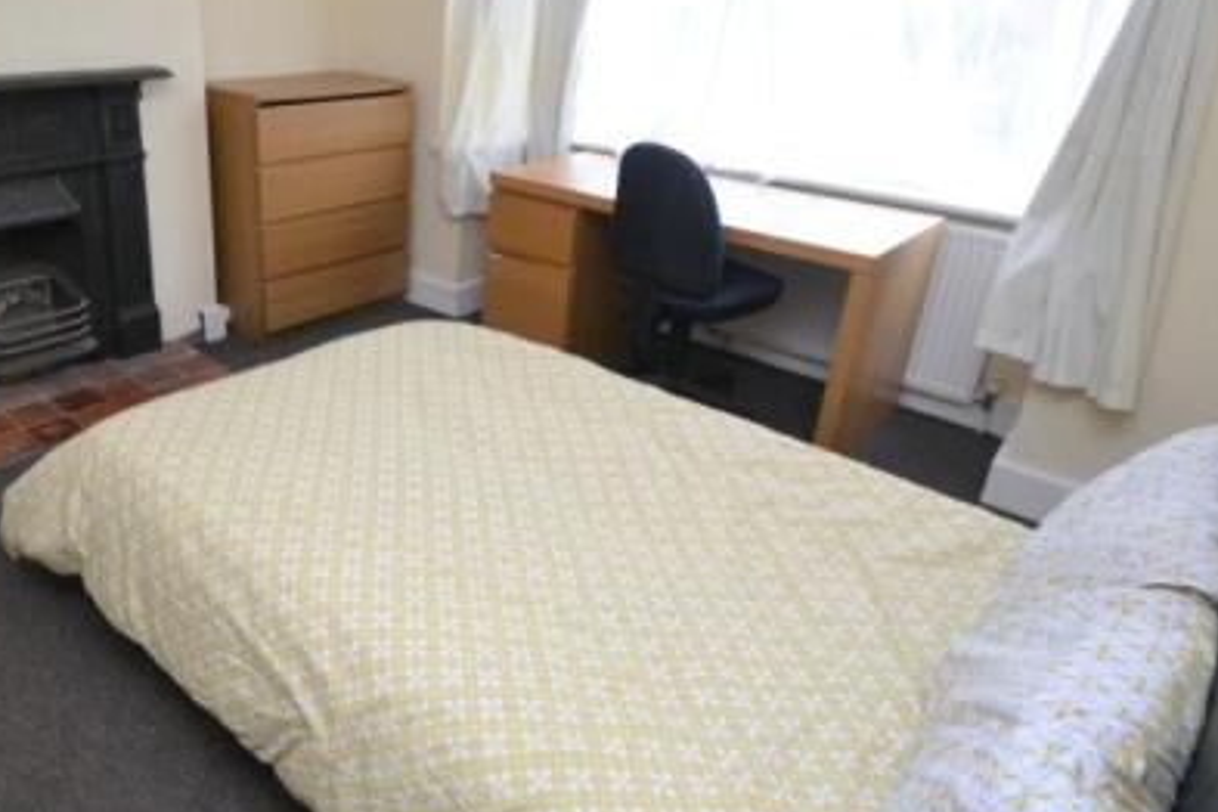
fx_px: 846
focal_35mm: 25
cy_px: 336
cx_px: 426
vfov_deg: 51.0
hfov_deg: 69.9
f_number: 8
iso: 1600
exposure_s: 1/160
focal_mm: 10
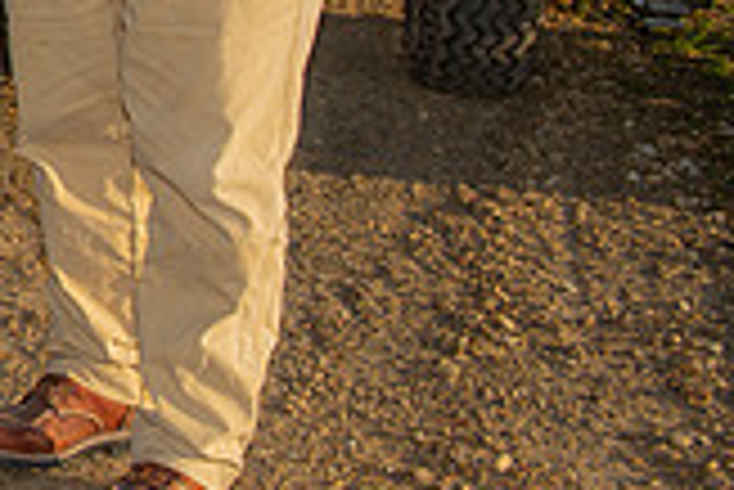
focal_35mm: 110
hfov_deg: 16.1
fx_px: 2245
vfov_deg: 11.9
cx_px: -536
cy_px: -247
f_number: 5.6
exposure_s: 1/160
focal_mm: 31
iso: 50
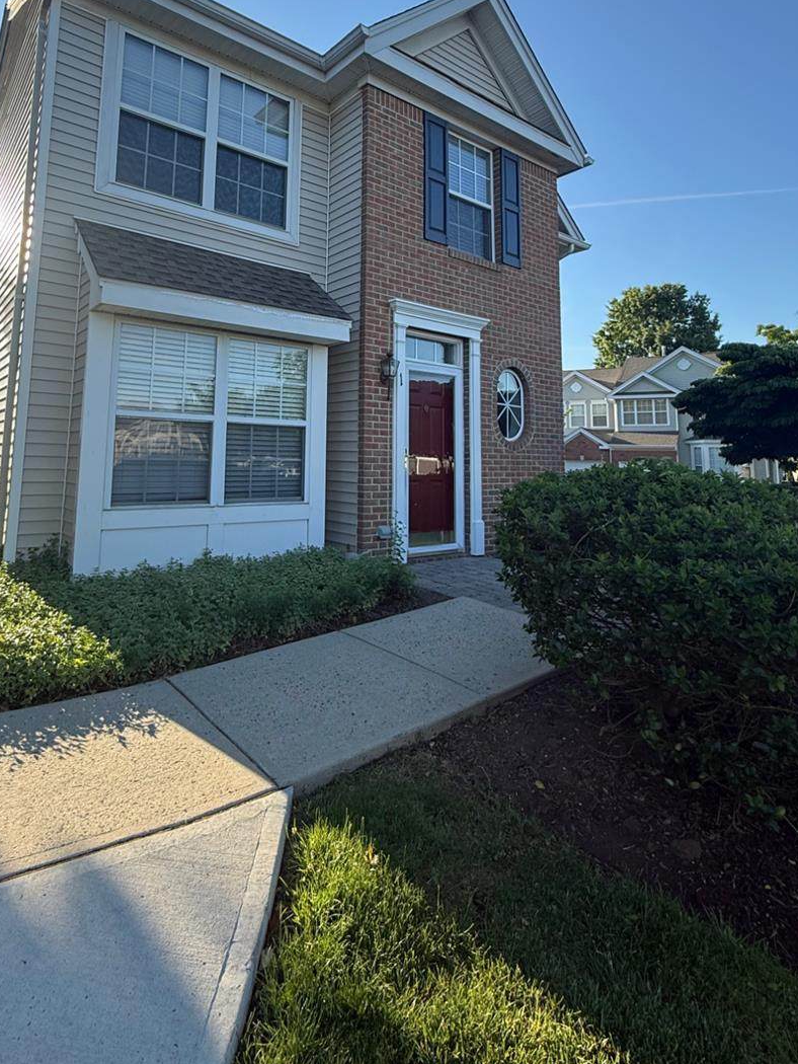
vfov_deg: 79.9
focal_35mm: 20
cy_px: 384
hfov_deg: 65.4
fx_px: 614
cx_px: 320
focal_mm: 2.22
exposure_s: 1/535
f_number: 2.2
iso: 64
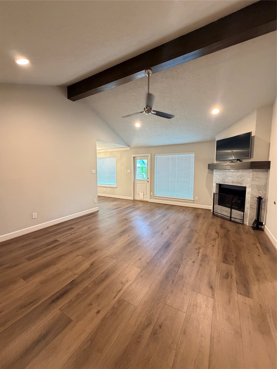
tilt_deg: -6.8
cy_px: 184
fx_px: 149
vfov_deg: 102.1
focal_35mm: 14
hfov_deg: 85.7
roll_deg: +0.7
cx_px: 138
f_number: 2.2
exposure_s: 1/60
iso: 500
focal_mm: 2.22
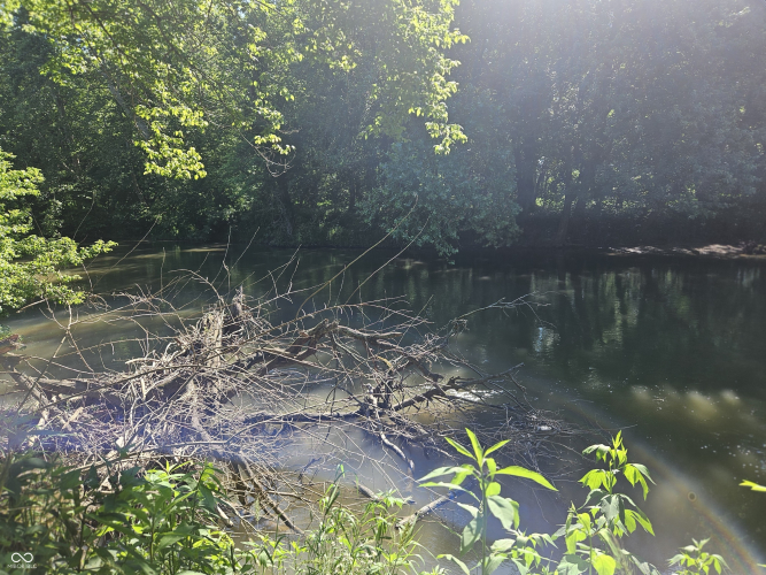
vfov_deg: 58.9
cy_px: 288
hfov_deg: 73.9
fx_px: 509
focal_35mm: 23
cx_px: 383
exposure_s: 1/332
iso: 25
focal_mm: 5.4
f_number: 1.8
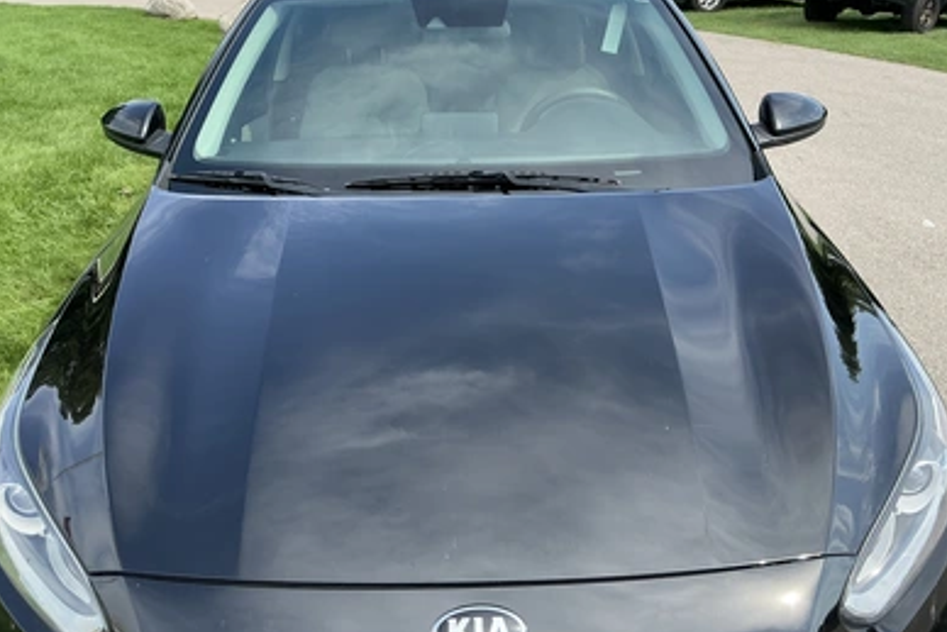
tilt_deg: -22.8
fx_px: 789
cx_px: 478
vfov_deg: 43.5
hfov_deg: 61.9
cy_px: 273
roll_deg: -2.4
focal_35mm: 30
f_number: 1.8
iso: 25
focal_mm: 3
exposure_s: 1/461
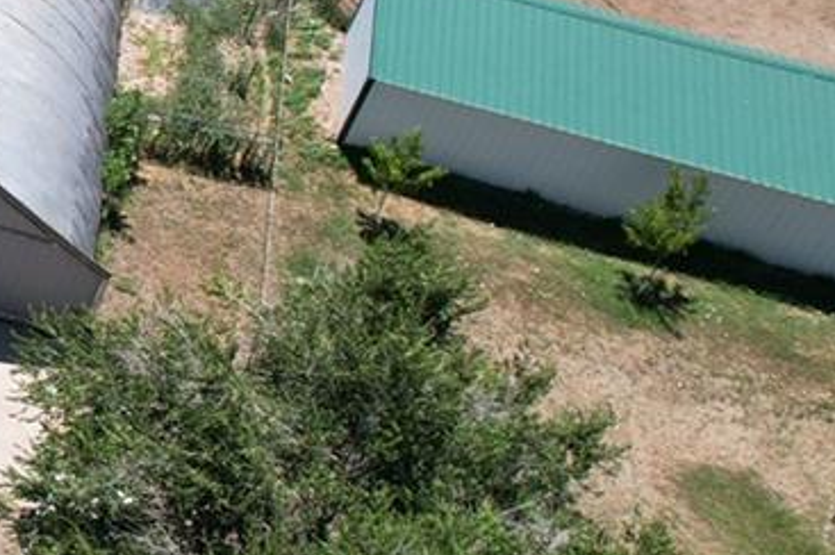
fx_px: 2225
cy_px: -52
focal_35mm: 96
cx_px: -926
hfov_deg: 15.8
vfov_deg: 13.9
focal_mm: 8.38
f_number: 2.8
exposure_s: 1/1500
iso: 120
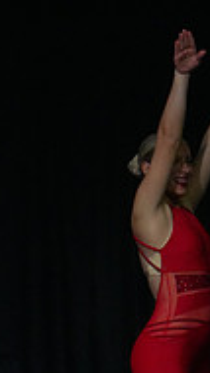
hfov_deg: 1.7
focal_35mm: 703
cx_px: -332
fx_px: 6953
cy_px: 333
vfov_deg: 3.1
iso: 12800
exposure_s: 1/1000
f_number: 5
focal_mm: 220
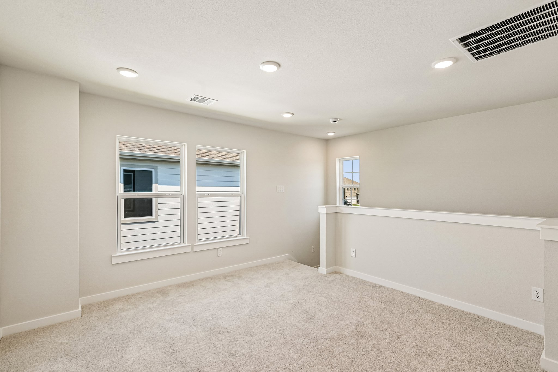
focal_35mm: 16
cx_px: 279
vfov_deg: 73.7
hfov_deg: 96.7
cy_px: 186
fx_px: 248
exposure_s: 1/200
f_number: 8
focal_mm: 16
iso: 400
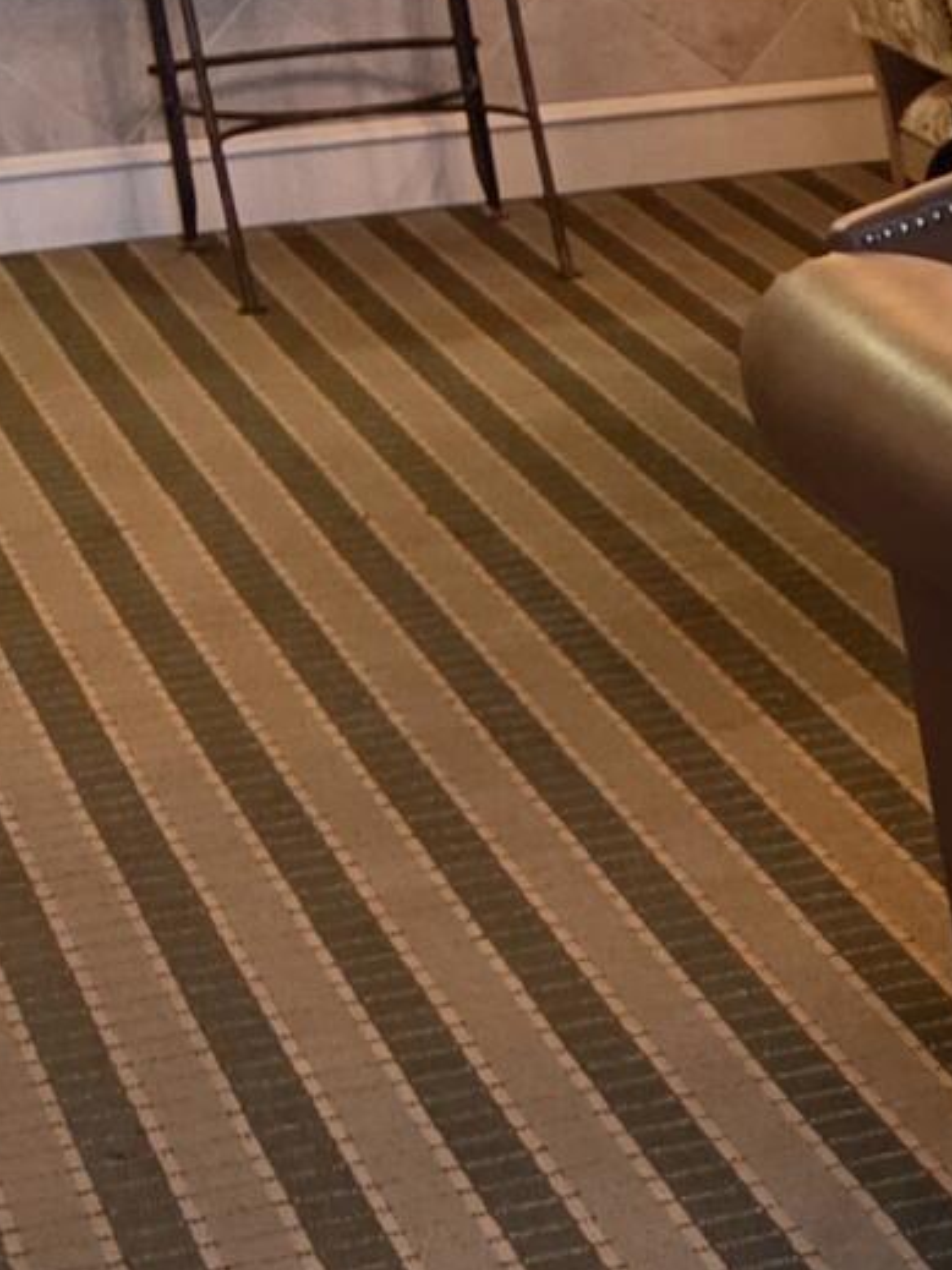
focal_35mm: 133
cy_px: 837
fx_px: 4879
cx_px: 2849
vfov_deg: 14.8
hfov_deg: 9.0
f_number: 1.4
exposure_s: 1/120
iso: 640
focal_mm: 6.5
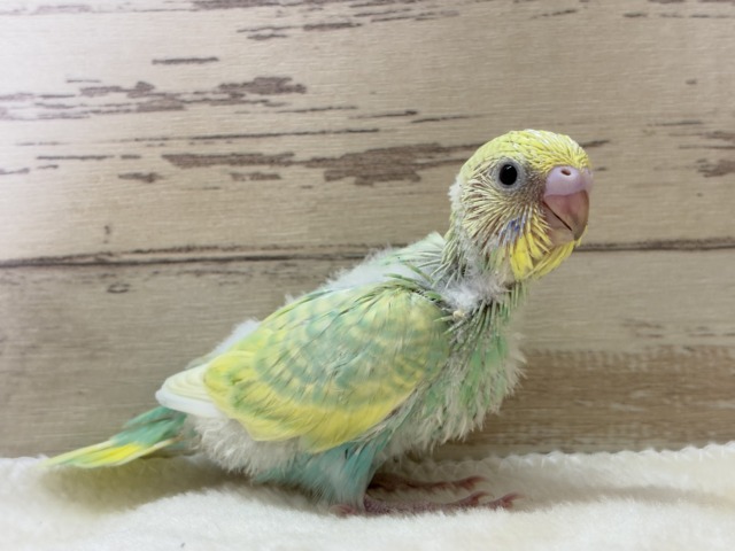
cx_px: 368
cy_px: 276
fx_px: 1104
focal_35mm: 52
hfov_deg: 36.8
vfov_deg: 28.0
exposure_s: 1/50
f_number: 1.6
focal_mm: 5.96
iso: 64
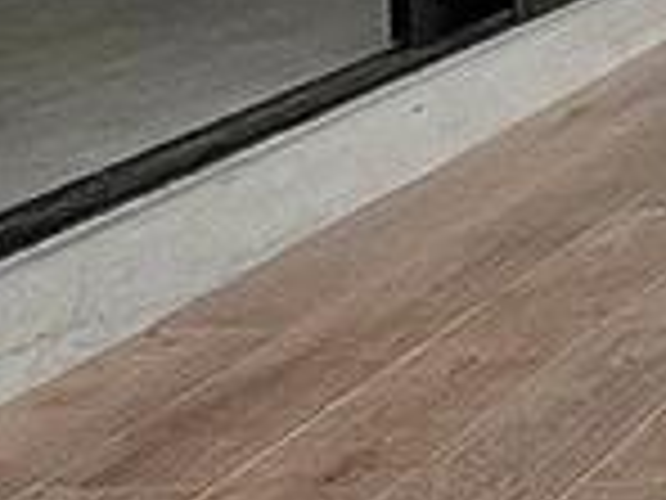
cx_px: 1724
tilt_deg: -3.2
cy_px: -387
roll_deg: -0.1
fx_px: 1732
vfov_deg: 14.5
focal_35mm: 90
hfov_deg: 13.5
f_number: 1.8
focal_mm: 1.57
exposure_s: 1/791
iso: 32
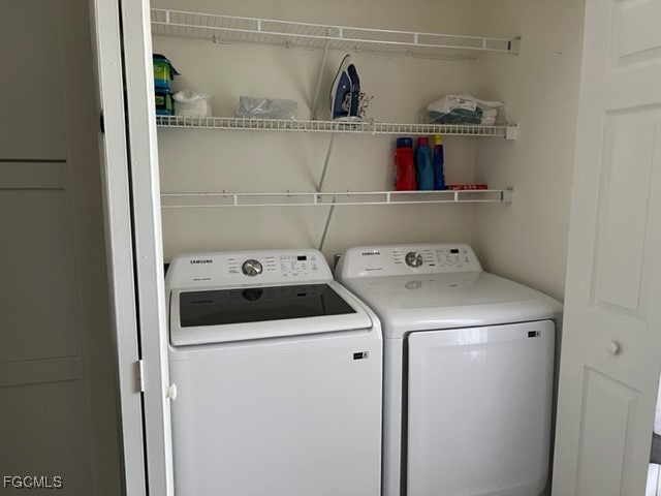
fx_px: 496
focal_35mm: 26
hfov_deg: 67.3
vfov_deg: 53.1
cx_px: 330
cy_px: 248
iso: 400
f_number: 1.5
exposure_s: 1/60
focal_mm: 5.7
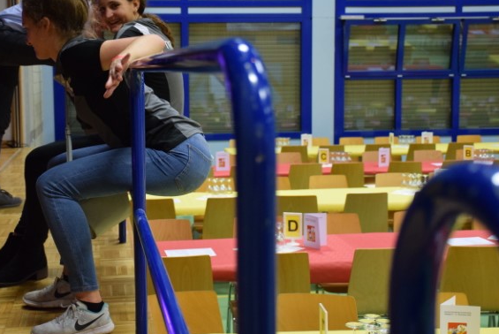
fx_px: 846
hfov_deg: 32.8
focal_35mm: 61
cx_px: 209
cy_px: 133
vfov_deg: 22.3
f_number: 4
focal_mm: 32
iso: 2000
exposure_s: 1/60
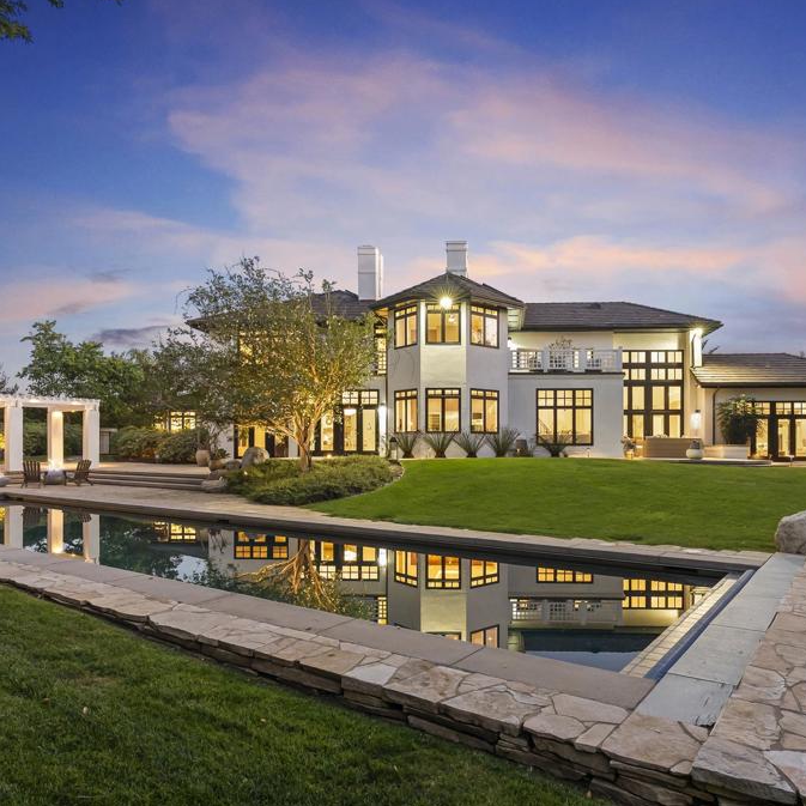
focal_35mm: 22
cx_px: 478
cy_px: 398
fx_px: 580
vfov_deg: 69.6
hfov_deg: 69.0
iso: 800
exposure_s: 1.3
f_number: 7.1
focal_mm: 17
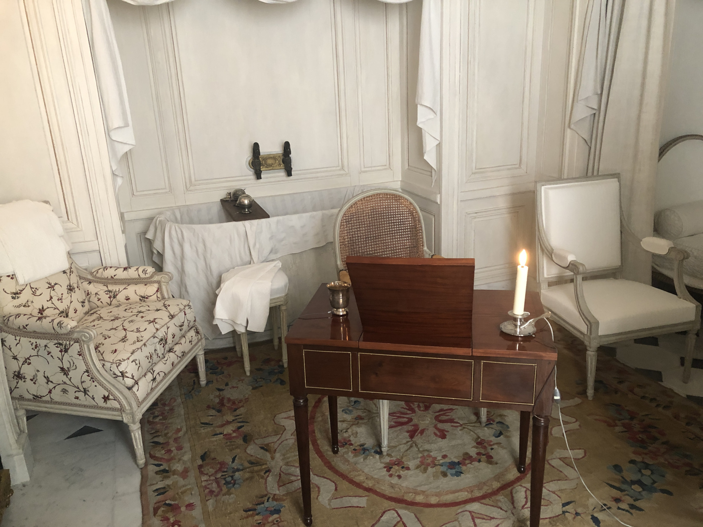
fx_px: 569
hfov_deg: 63.4
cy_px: 264
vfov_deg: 49.7
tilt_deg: -18.0
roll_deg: +2.2
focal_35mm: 28
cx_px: 352
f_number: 1.8
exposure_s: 1/17
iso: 100
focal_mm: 3.99
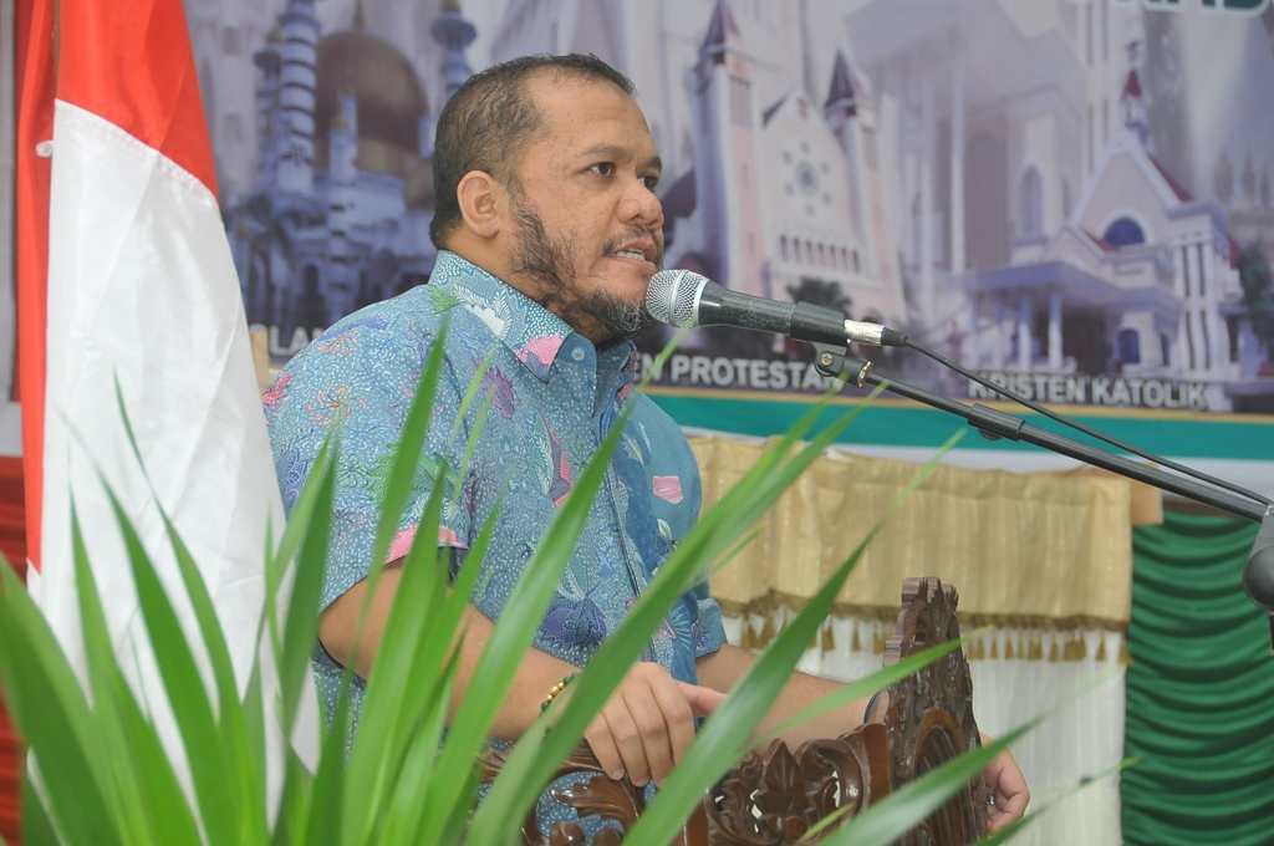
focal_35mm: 123
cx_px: 637
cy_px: 423
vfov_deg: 11.1
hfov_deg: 16.7
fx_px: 4347
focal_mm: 82
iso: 800
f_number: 7.1
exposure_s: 1/125
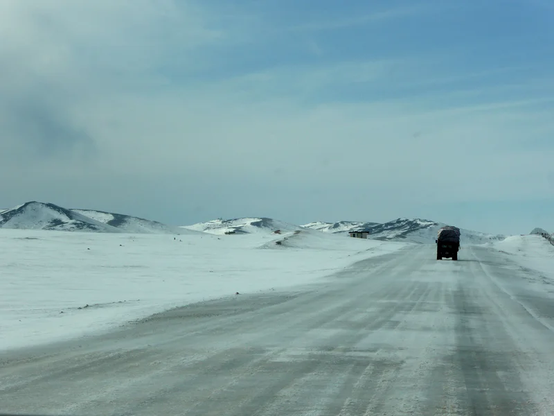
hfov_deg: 15.3
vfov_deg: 11.5
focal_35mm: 129
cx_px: 277
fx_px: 2065
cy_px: 208
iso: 100
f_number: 5.4
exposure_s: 1/1600
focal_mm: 23.1
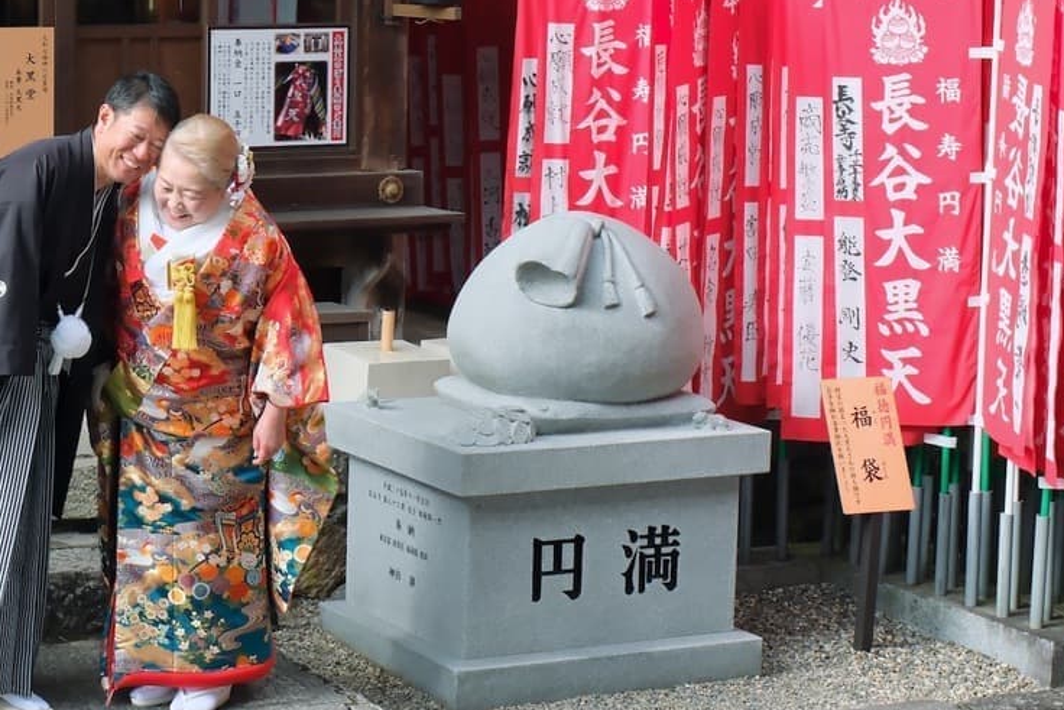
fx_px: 2601
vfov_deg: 15.5
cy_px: 247
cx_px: 137
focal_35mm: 88
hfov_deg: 22.6
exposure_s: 1/200
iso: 800
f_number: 6.3
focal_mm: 30.1
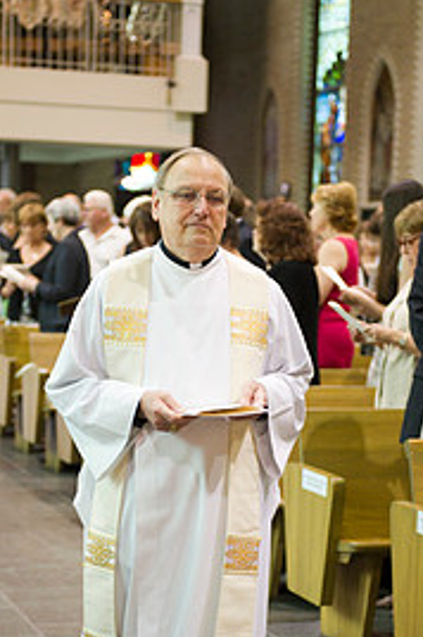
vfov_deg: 21.6
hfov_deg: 14.5
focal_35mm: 94
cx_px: 203
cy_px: 437
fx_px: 1661
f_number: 2.8
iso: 2000
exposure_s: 1/125
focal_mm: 56
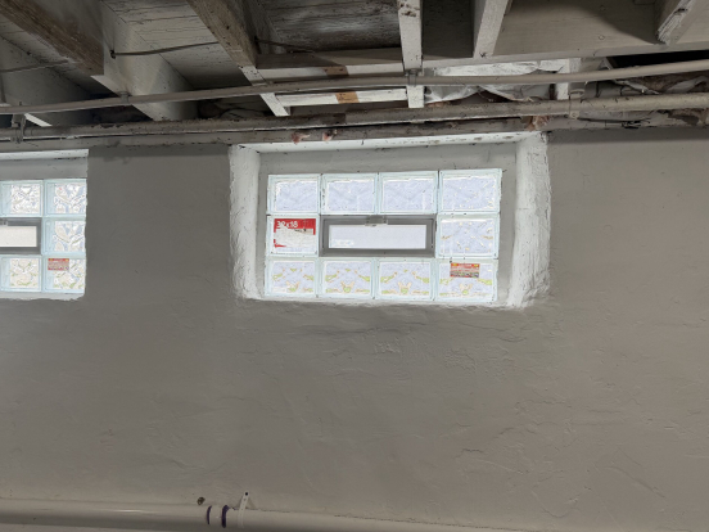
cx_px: 291
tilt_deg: +2.9
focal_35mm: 29
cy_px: 290
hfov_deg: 61.2
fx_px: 594
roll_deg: -1.7
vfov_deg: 48.2
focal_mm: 6.76
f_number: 1.78
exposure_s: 1/121
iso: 125
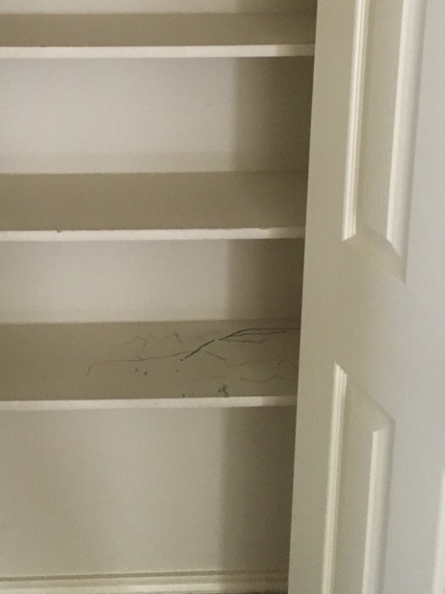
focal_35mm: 58
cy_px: 87
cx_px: 111
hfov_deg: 24.9
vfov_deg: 32.0
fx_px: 994
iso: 200
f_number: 2.2
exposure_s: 1/15
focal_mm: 4.15
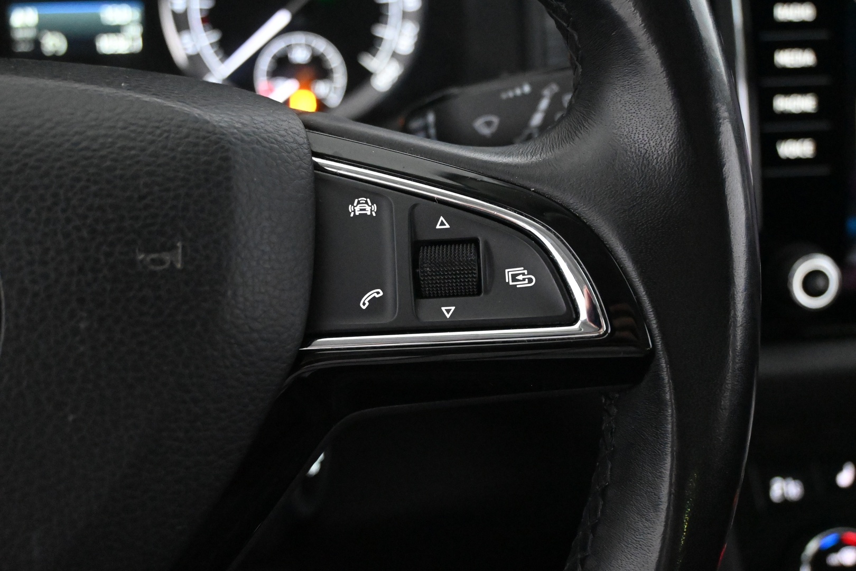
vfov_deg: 31.9
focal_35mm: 42
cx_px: 428
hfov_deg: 46.4
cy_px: 286
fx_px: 999
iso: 11400
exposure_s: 1/50
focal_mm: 28
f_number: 4.5
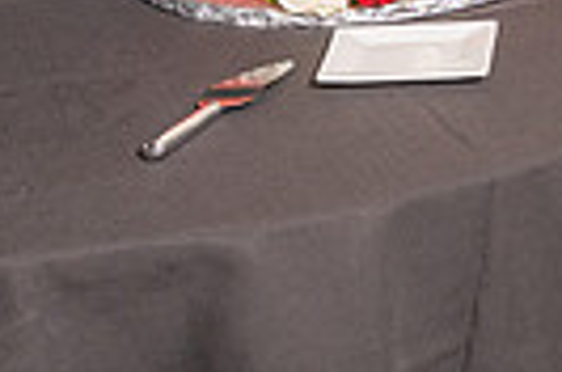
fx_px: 2180
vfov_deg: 9.1
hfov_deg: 14.1
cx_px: 735
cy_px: -416
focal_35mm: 140
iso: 800
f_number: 5
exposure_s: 1/200
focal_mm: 32
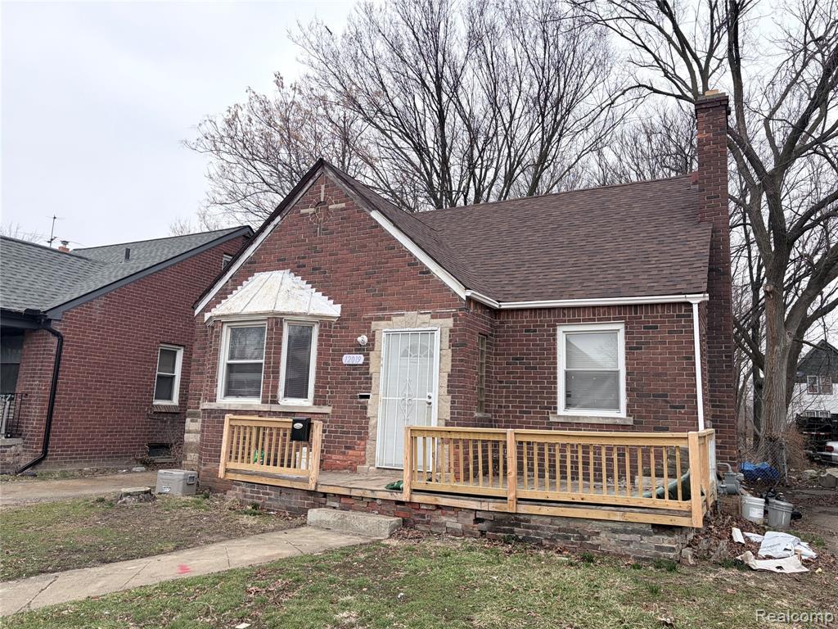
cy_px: 314
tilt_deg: +11.4
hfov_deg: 67.3
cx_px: 419
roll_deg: -2.0
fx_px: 629
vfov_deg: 53.1
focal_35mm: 26
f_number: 1.6
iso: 50
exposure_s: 1/543
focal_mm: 5.96
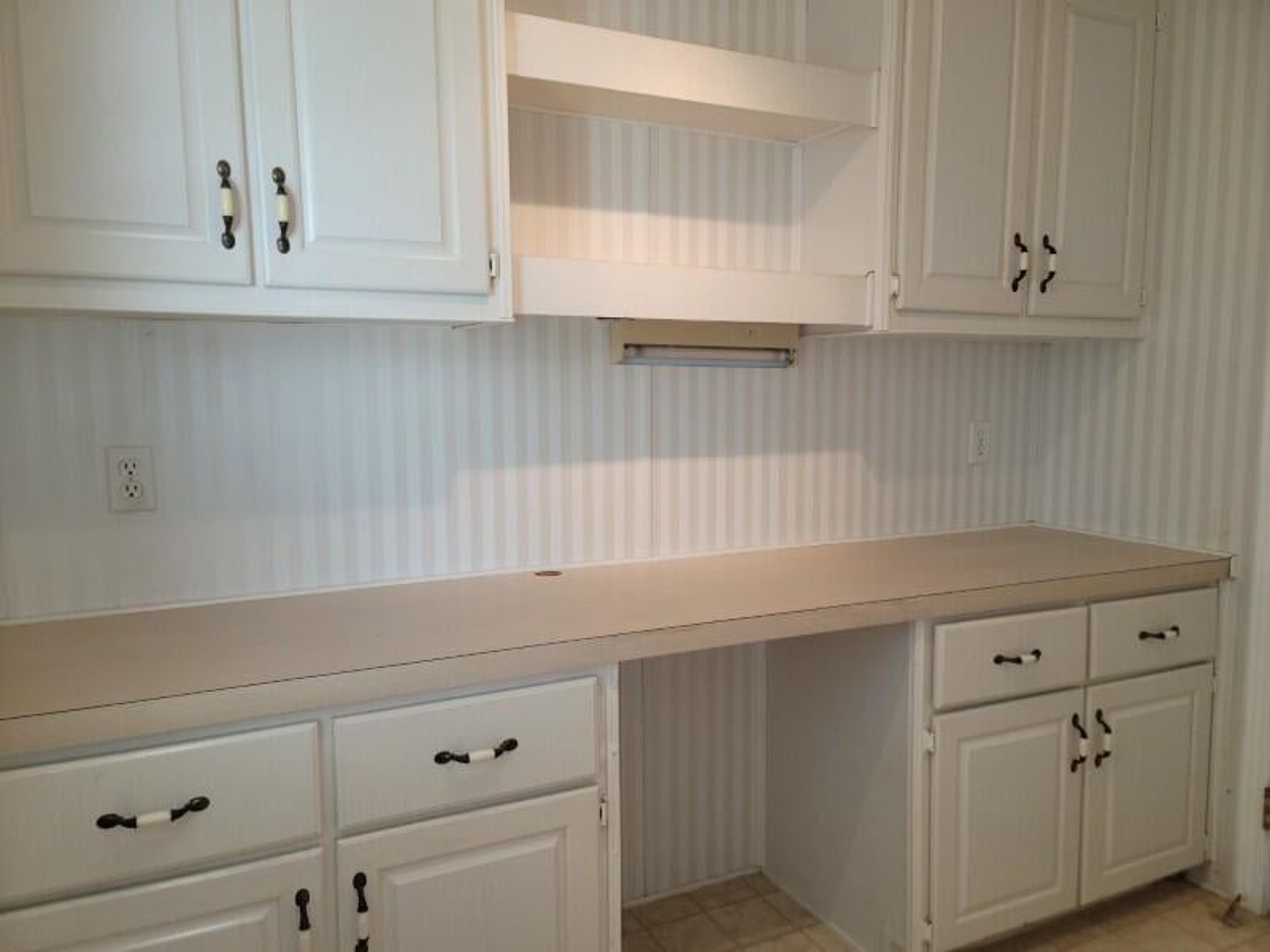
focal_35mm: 25
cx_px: 635
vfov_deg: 54.9
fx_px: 917
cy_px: 476
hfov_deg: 69.4
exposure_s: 1/60
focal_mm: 7
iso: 100
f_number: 1.8
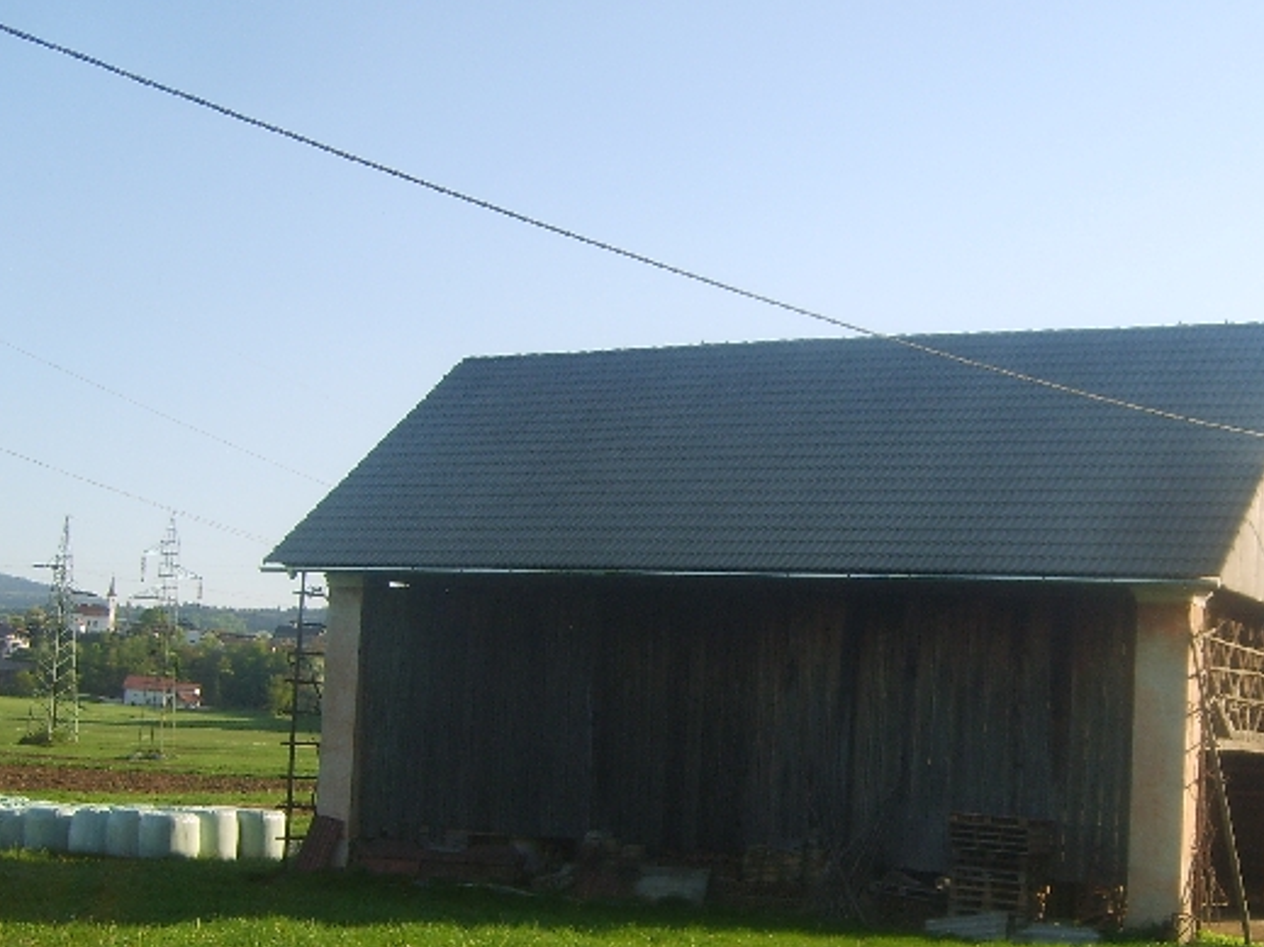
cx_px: 830
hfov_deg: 35.2
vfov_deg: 26.8
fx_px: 1971
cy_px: 667
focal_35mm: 54
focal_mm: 5.8
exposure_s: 1/500
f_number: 2.8
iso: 50
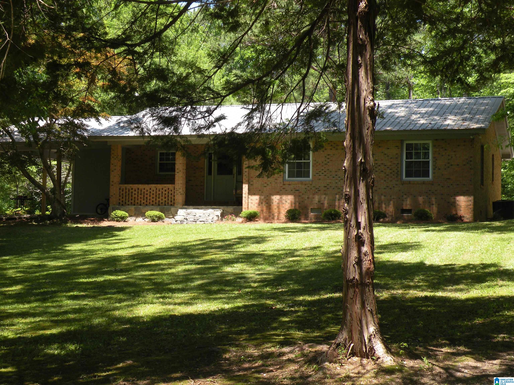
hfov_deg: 29.0
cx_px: 257
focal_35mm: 67
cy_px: 192
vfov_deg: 21.9
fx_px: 995
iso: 64
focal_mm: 11.9
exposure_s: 1/113
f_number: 4.5
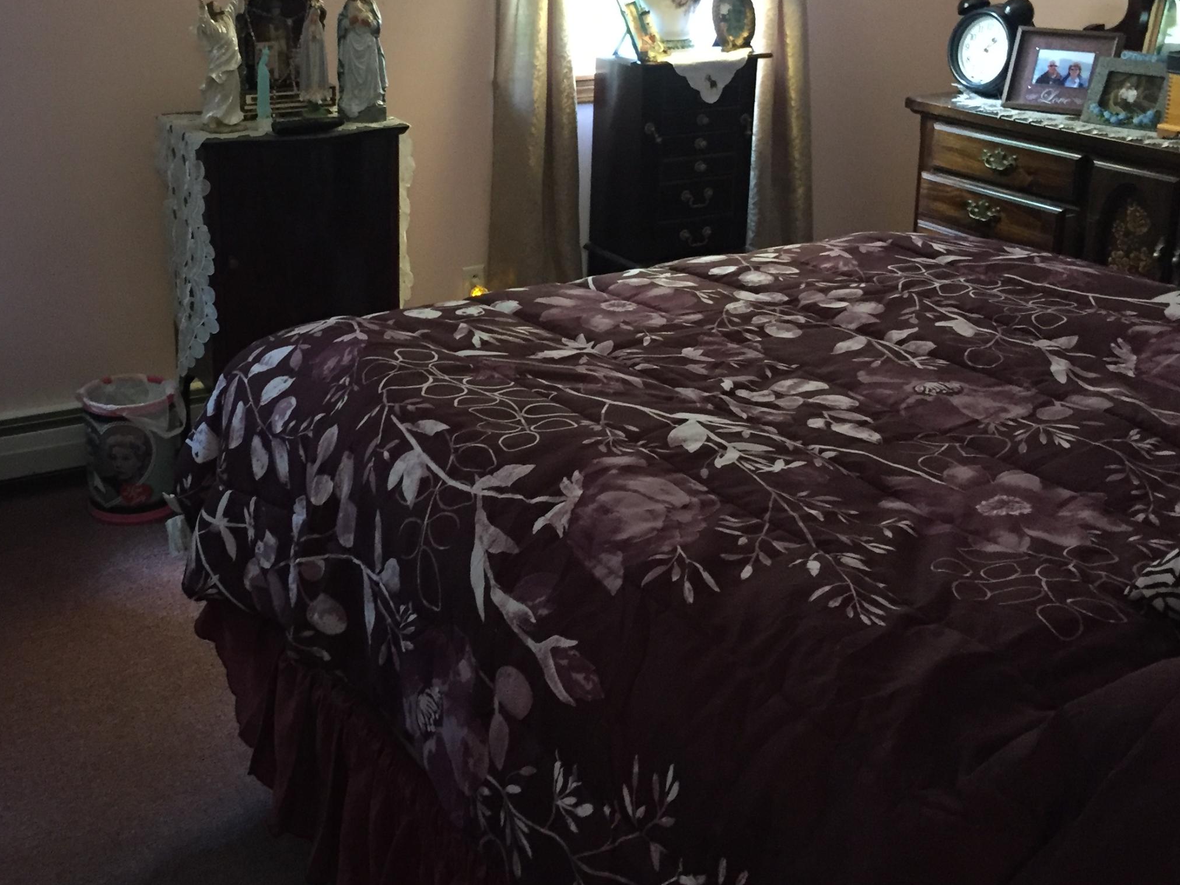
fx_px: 1466
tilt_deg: -17.8
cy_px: 306
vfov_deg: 33.3
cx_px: 450
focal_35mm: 43
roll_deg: +2.3
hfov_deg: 43.5
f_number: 2.2
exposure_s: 1/15
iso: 250
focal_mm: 4.15
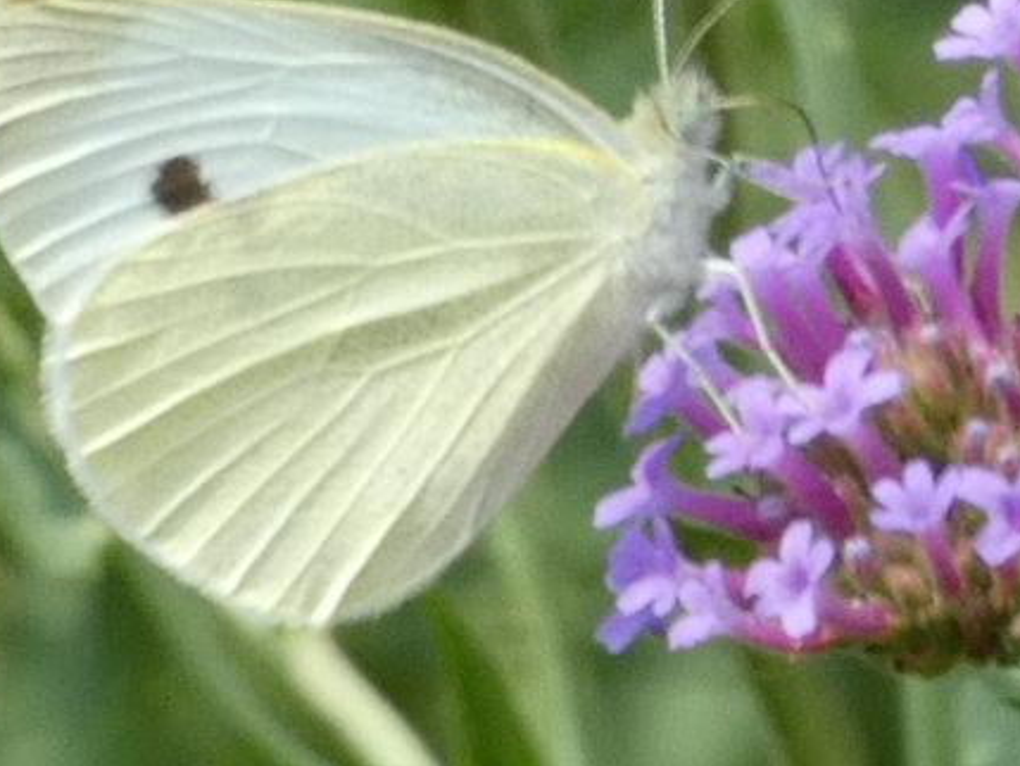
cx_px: 641
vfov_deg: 2.0
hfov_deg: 2.7
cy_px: 274
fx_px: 21782
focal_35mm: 739
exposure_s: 1/80
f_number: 5.6
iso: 125
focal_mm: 66.7
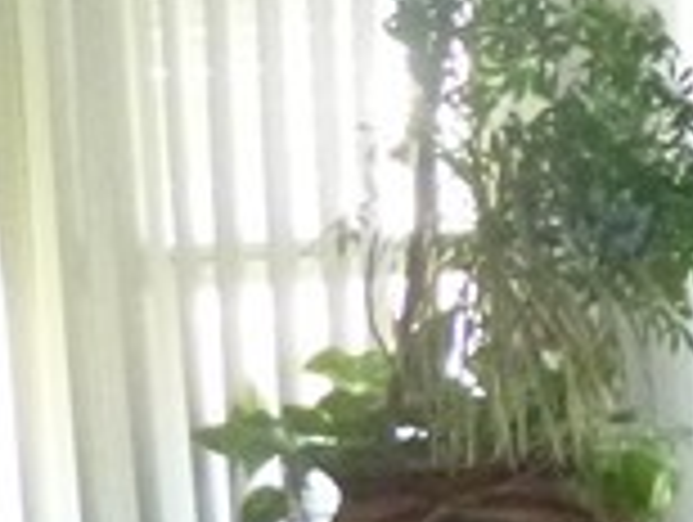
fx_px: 3328
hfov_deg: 9.3
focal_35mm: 166
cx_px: 2115
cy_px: 333
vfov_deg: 9.0
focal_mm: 4.5
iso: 500
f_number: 3.1
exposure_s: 1/60
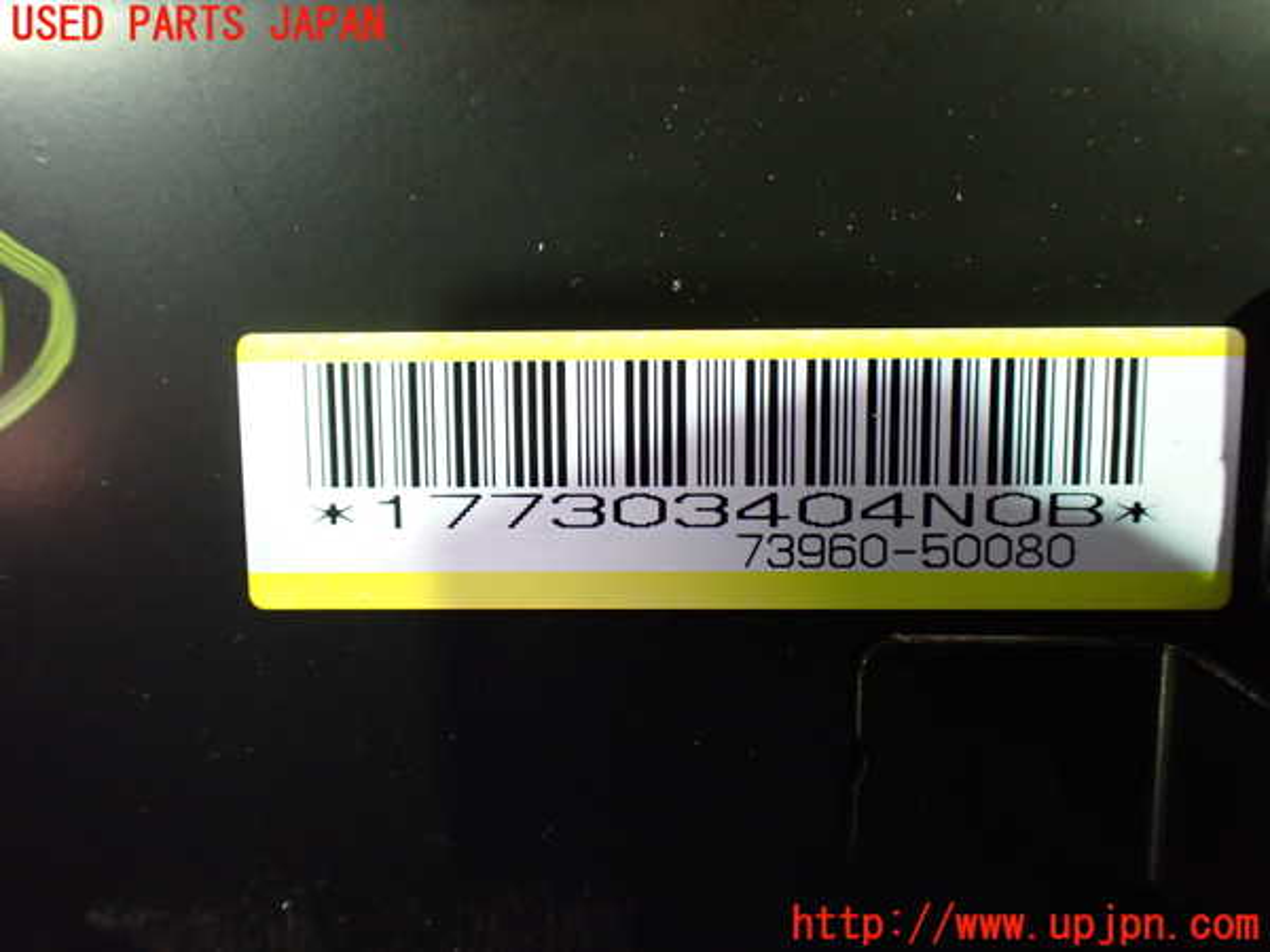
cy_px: 476
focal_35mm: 30
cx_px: 635
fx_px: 1101
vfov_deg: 46.8
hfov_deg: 60.0
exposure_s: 1/30
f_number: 2.3
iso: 800
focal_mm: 5.4
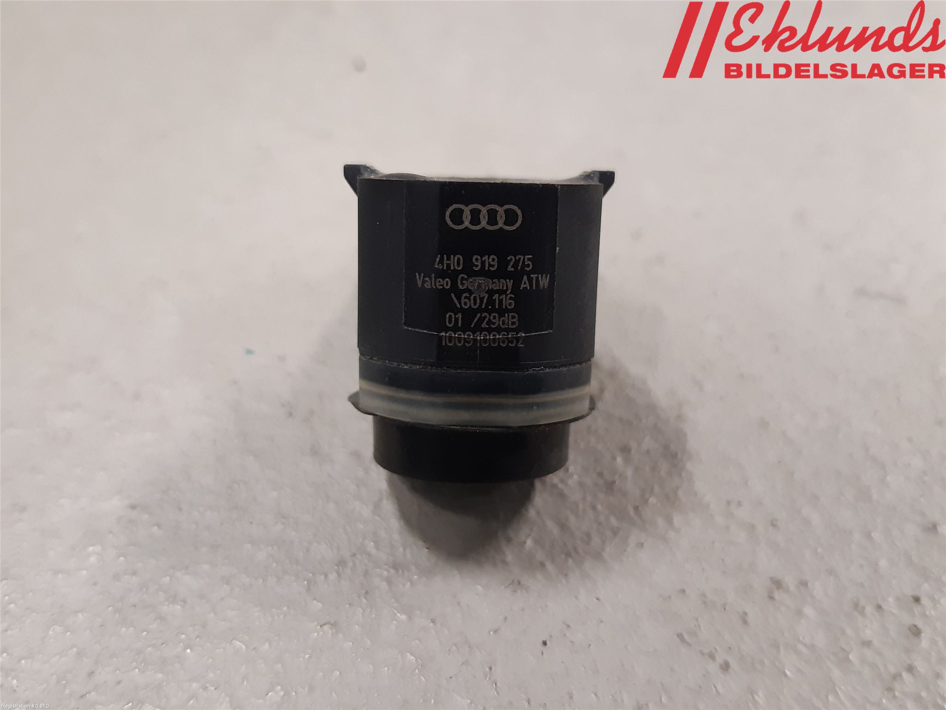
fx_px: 711
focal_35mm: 26
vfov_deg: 53.1
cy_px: 355
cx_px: 473
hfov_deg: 67.3
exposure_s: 1/50
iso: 160
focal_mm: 3.93
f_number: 1.7
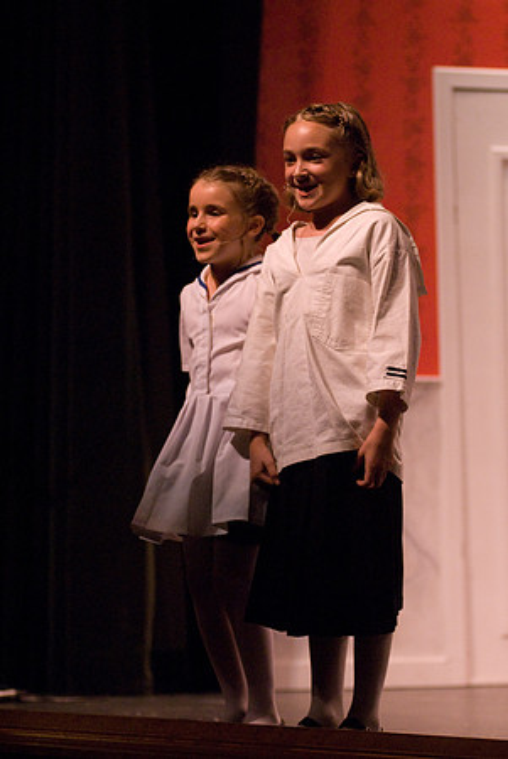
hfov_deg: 9.6
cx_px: 254
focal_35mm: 142
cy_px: 380
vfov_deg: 14.4
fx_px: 3009
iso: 1600
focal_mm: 95
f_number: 2.8
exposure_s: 1/200
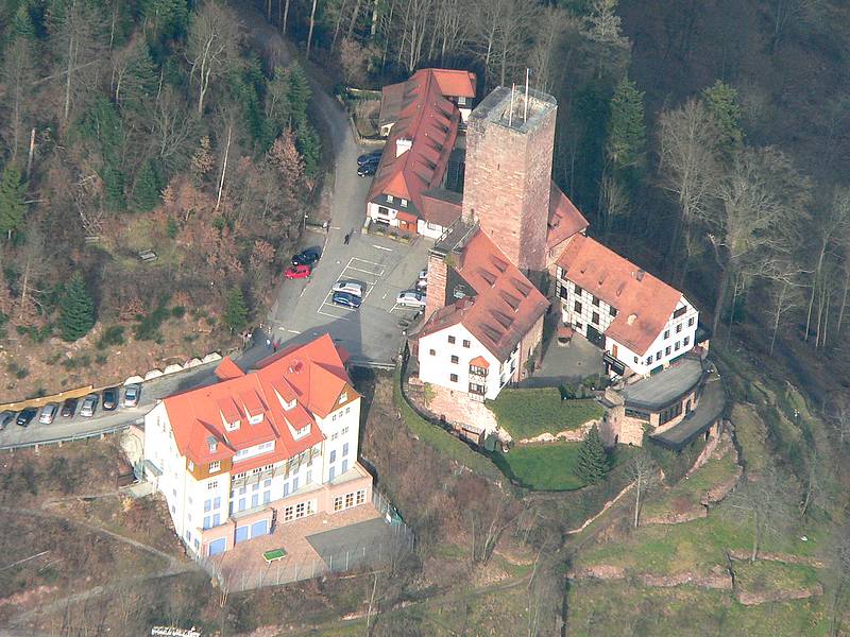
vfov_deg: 3.4
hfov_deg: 4.6
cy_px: 318
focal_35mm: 432
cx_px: 425
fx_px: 10608
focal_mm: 72
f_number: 5.6
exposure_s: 1/500
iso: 200
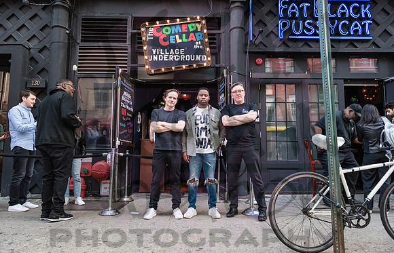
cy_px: 131
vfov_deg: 51.3
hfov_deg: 73.5
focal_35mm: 24
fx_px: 264
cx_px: 197
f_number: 3.2
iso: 800
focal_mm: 24
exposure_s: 1/125
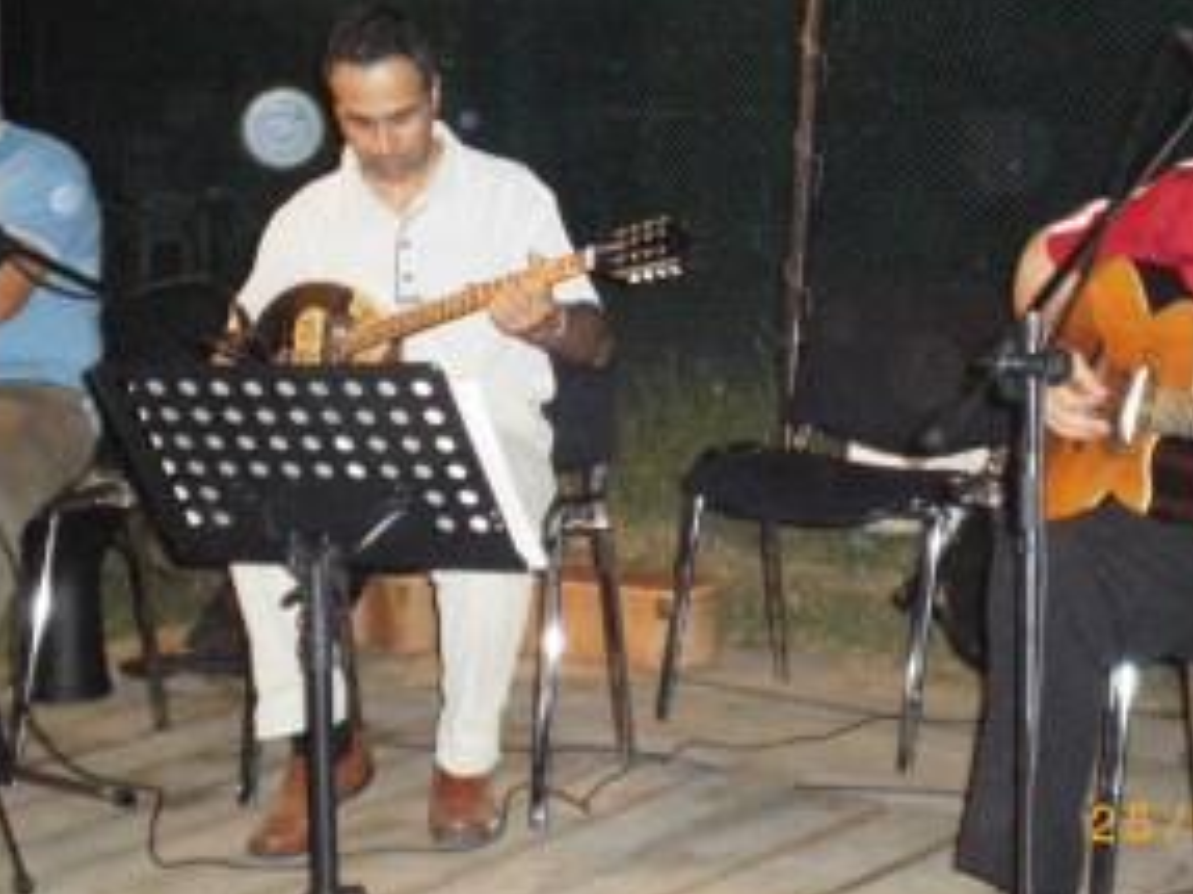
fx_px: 2584
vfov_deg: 19.6
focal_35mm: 75
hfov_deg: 26.0
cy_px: 287
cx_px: 694
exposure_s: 1/50
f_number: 3.7
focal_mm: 8.4
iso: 800
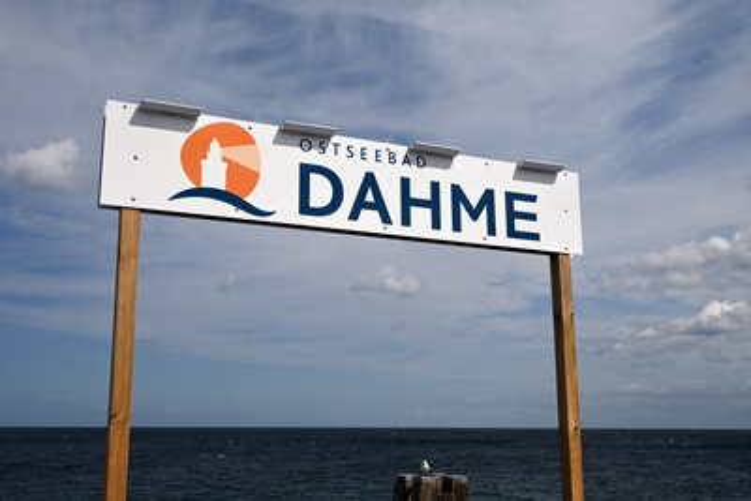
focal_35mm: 38
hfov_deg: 51.3
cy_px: 250
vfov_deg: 35.5
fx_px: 783
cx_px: 376
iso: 100
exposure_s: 1/800
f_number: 10
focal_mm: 25
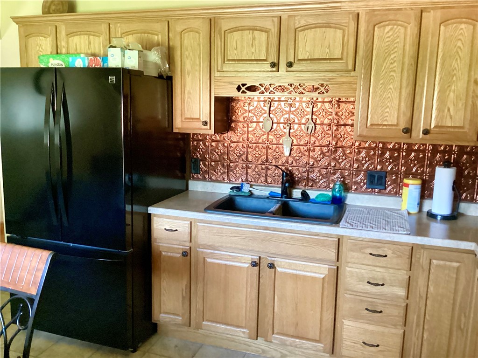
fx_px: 428
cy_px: 179
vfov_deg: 45.4
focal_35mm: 31
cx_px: 239
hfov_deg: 58.4
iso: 500
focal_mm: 3.3
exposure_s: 1/30
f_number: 2.4
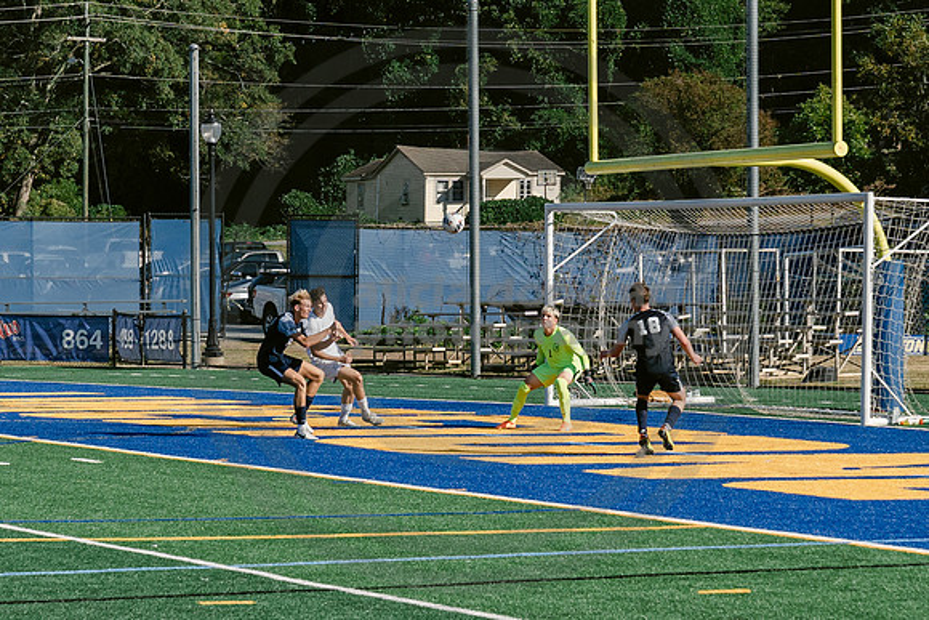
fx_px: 4075
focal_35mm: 158
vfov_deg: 8.7
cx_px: 438
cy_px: 425
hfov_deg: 13.0
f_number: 5.6
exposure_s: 1/3200
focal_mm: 70
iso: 640
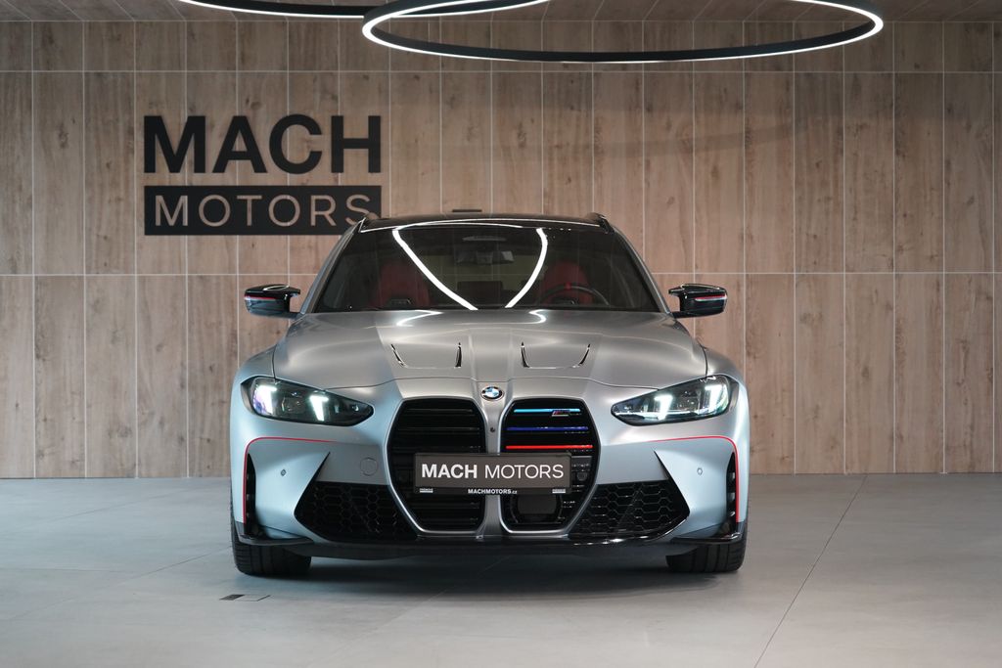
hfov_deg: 28.8
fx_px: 1948
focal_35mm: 70
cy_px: 334
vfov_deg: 19.5
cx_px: 501
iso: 4000
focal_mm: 70
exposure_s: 1/160
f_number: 5.6
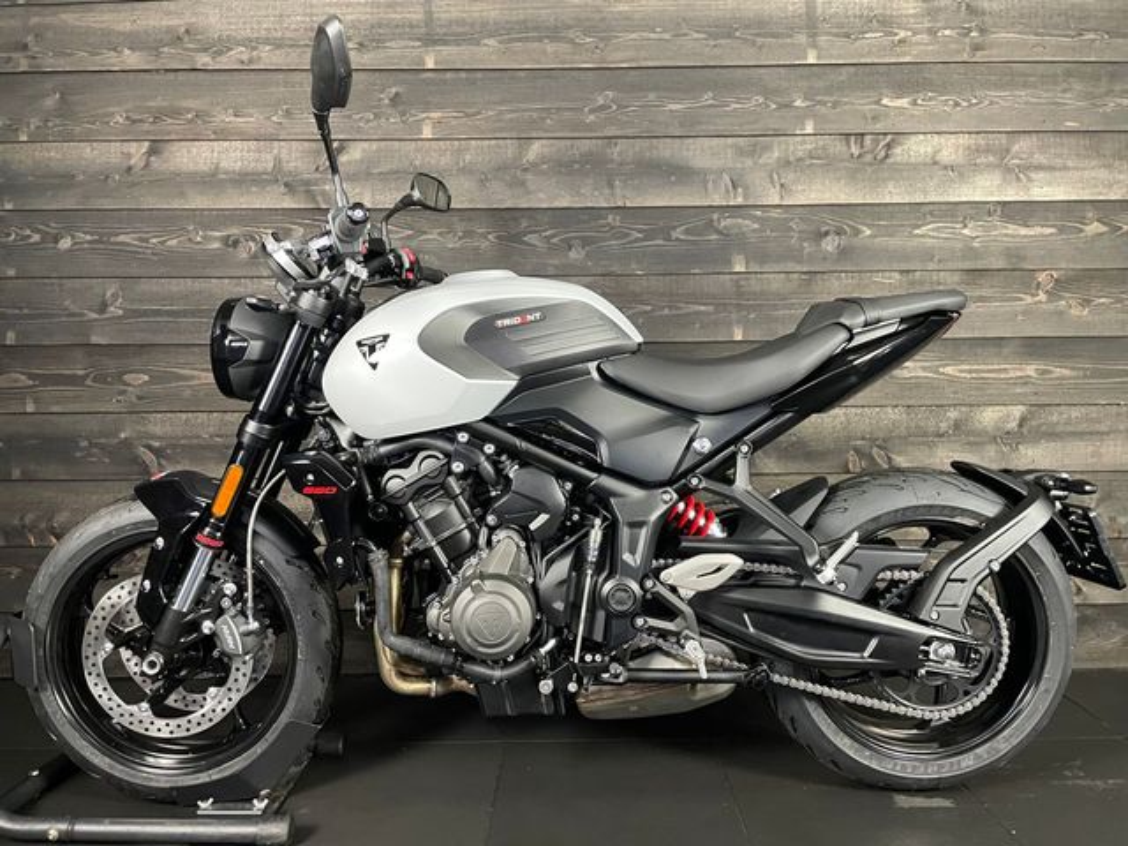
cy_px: 423
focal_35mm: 26
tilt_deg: -2.9
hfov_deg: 67.3
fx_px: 847
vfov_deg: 53.1
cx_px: 564
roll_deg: +0.9
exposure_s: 1/33
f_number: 1.6
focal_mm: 4.2
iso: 400
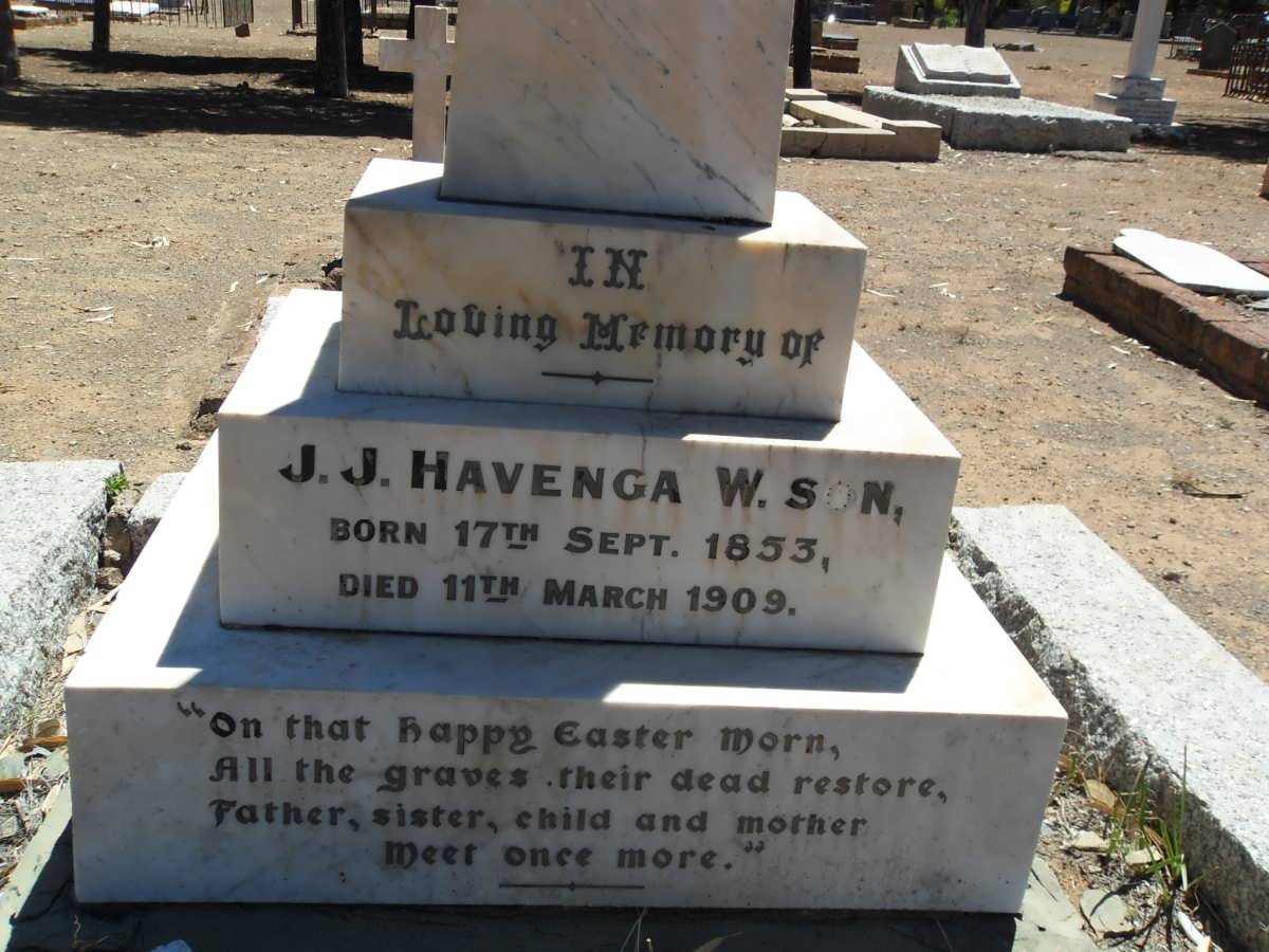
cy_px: 476
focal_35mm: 35
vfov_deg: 40.7
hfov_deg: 52.6
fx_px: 1283
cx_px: 634
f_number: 8.2
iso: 80
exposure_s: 1/180
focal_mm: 6.3
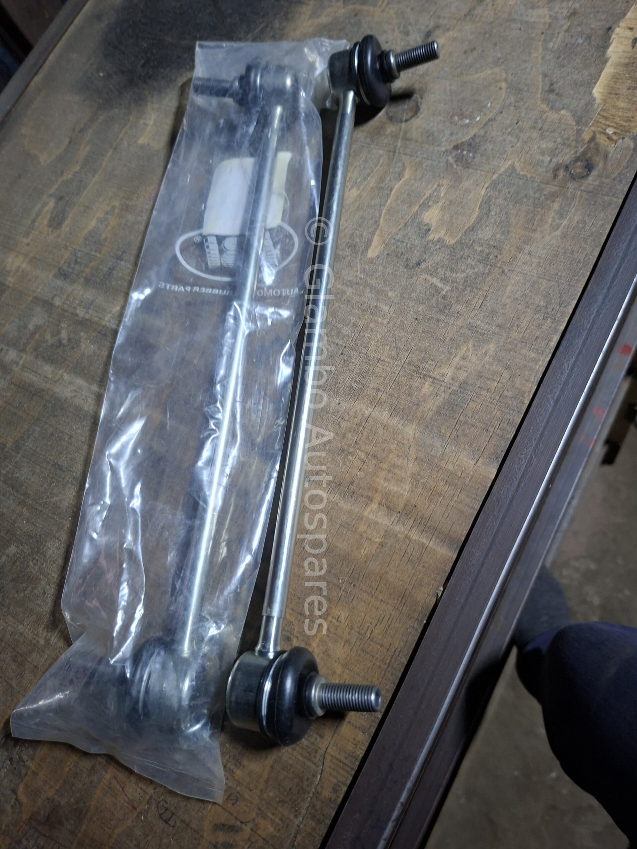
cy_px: 424
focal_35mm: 23
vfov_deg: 73.9
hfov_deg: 58.9
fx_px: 564
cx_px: 318
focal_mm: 5.54
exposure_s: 1/25
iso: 500
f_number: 1.8
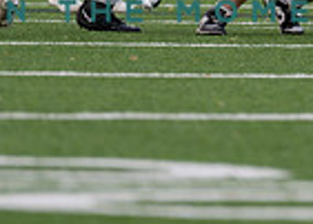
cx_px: 322
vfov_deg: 1.7
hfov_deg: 2.3
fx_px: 7670
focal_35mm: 862
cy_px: -84
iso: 250
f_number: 2.8
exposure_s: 1/1250
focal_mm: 200
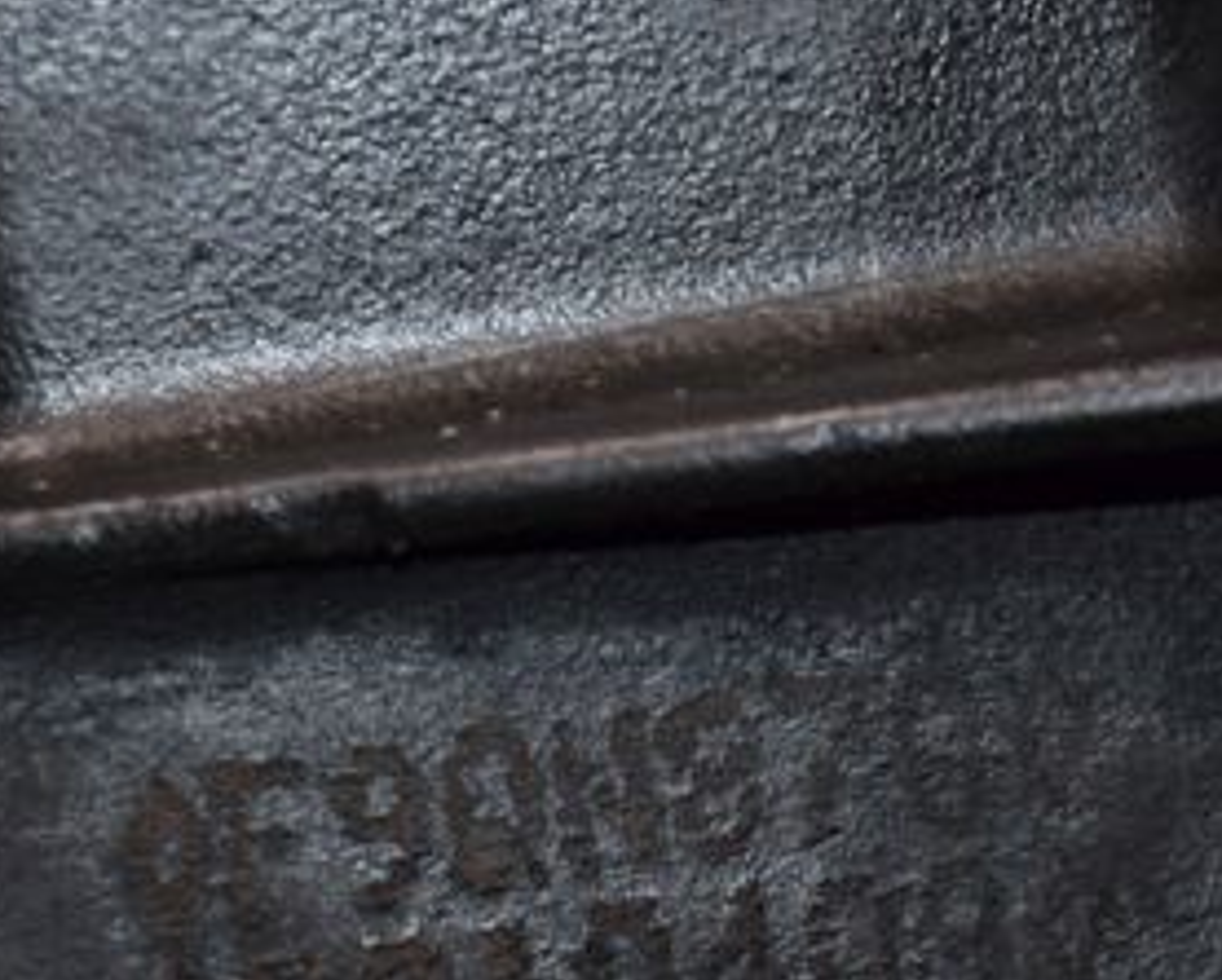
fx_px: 12344
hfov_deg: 5.7
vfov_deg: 4.5
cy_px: 905
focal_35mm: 341
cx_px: 746
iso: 800
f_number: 5.6
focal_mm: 105
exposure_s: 1/60
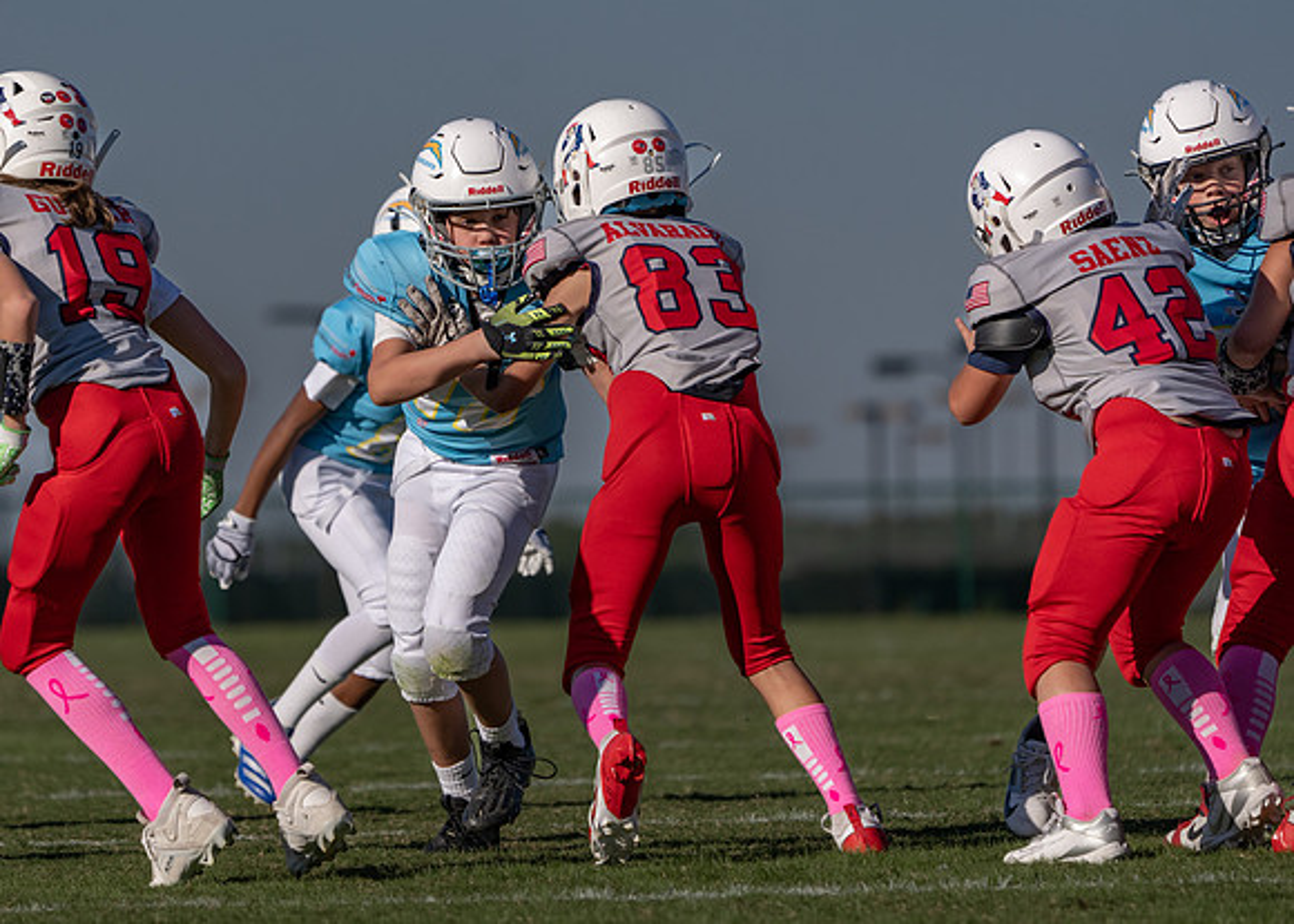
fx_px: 14109
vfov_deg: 3.7
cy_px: 433
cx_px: 492
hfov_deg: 5.3
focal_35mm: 384
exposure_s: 1/3200
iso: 250
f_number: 5.6
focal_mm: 315
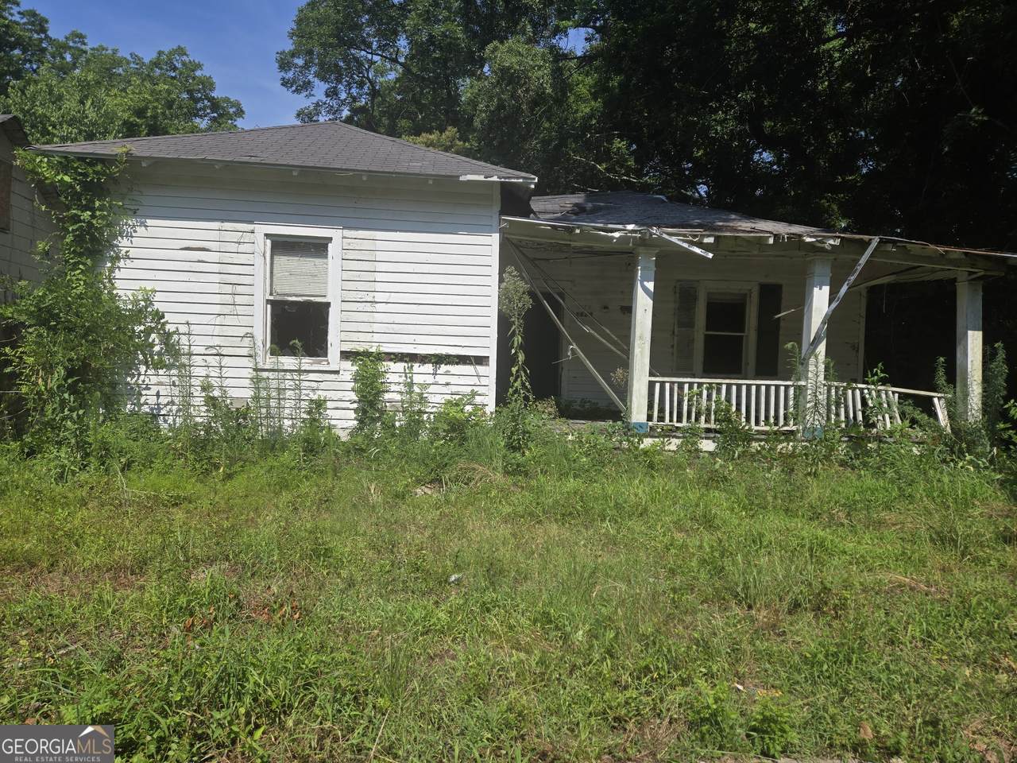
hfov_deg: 73.9
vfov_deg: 58.9
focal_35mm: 23
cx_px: 508
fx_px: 676
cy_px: 382
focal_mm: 5.4
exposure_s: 1/2163
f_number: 1.8
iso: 25
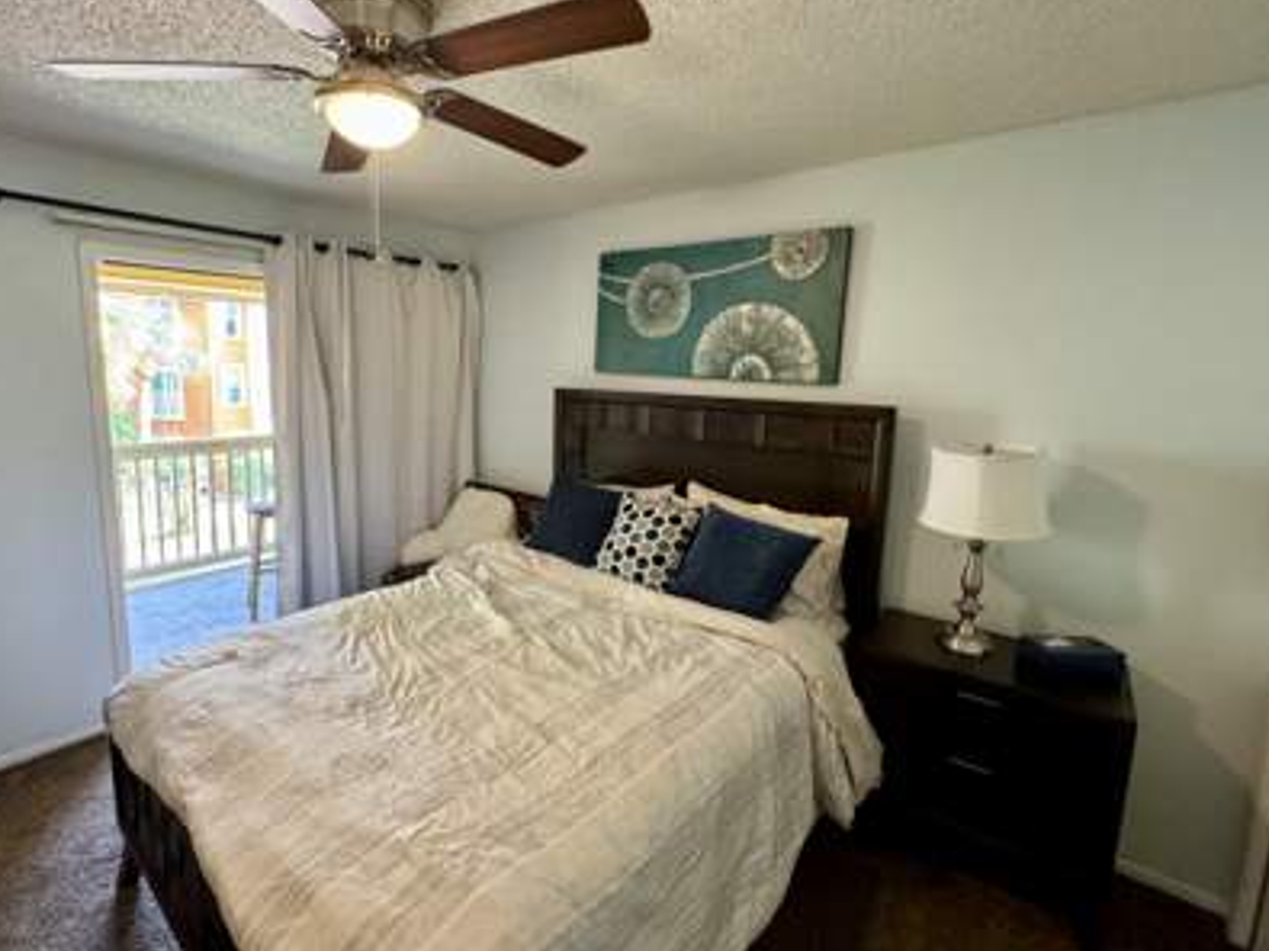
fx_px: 623
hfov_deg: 90.5
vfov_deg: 74.6
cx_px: 546
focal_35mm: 17
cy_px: 451
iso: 400
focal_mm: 2.22
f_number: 2.2
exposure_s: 1/60
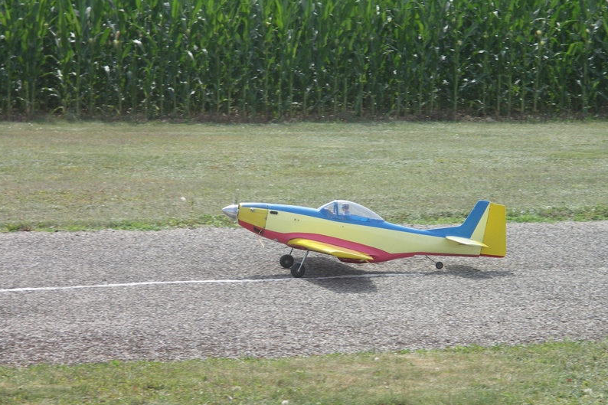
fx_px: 3343
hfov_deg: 10.4
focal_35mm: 198
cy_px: 217
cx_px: 302
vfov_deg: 6.9
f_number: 4.5
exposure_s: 1/320
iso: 100
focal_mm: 48.7
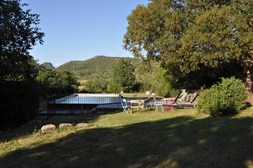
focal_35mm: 36
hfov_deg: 53.2
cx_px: 126
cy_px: 84
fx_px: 253
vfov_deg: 36.8
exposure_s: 1/320
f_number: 9
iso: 200
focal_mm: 24
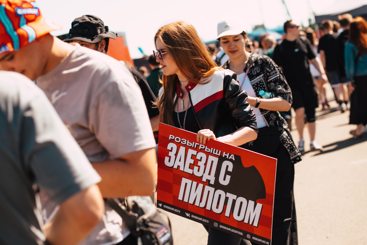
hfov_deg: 20.1
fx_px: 1035
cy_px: 111
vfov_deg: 13.5
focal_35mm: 102
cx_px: 205
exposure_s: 1/640
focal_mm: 85
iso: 100
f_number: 4.5
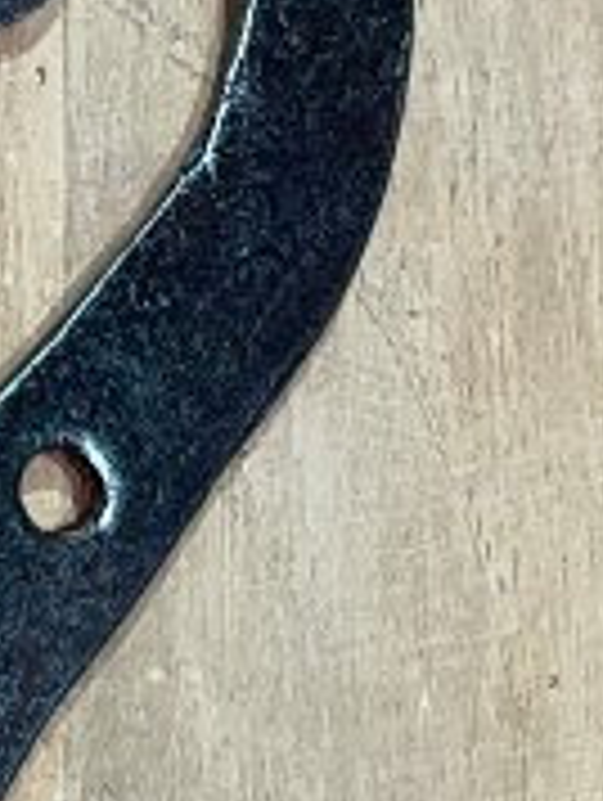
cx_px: -626
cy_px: 1642
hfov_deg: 8.1
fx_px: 4055
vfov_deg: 10.3
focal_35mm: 175
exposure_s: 1/156
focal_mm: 4.2
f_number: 1.6
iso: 32
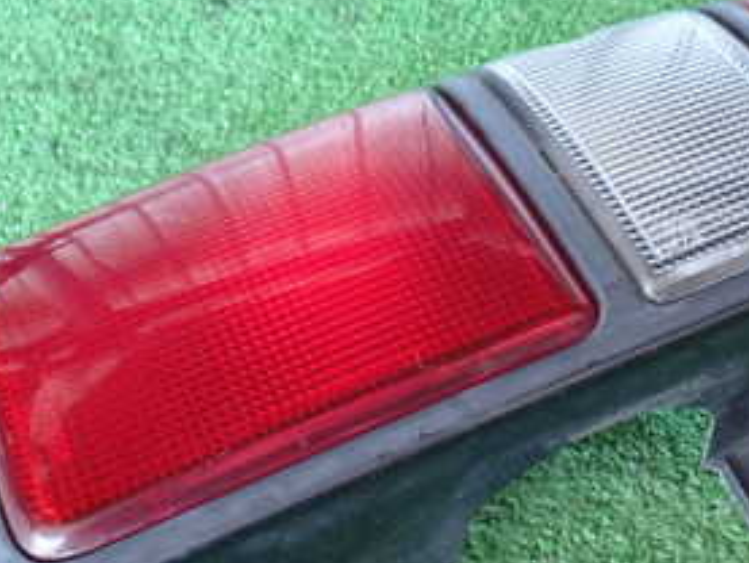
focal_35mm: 65
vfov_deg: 22.6
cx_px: 560
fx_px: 1407
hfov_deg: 29.4
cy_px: 306
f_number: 2.3
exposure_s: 1/40
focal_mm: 5.4
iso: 200
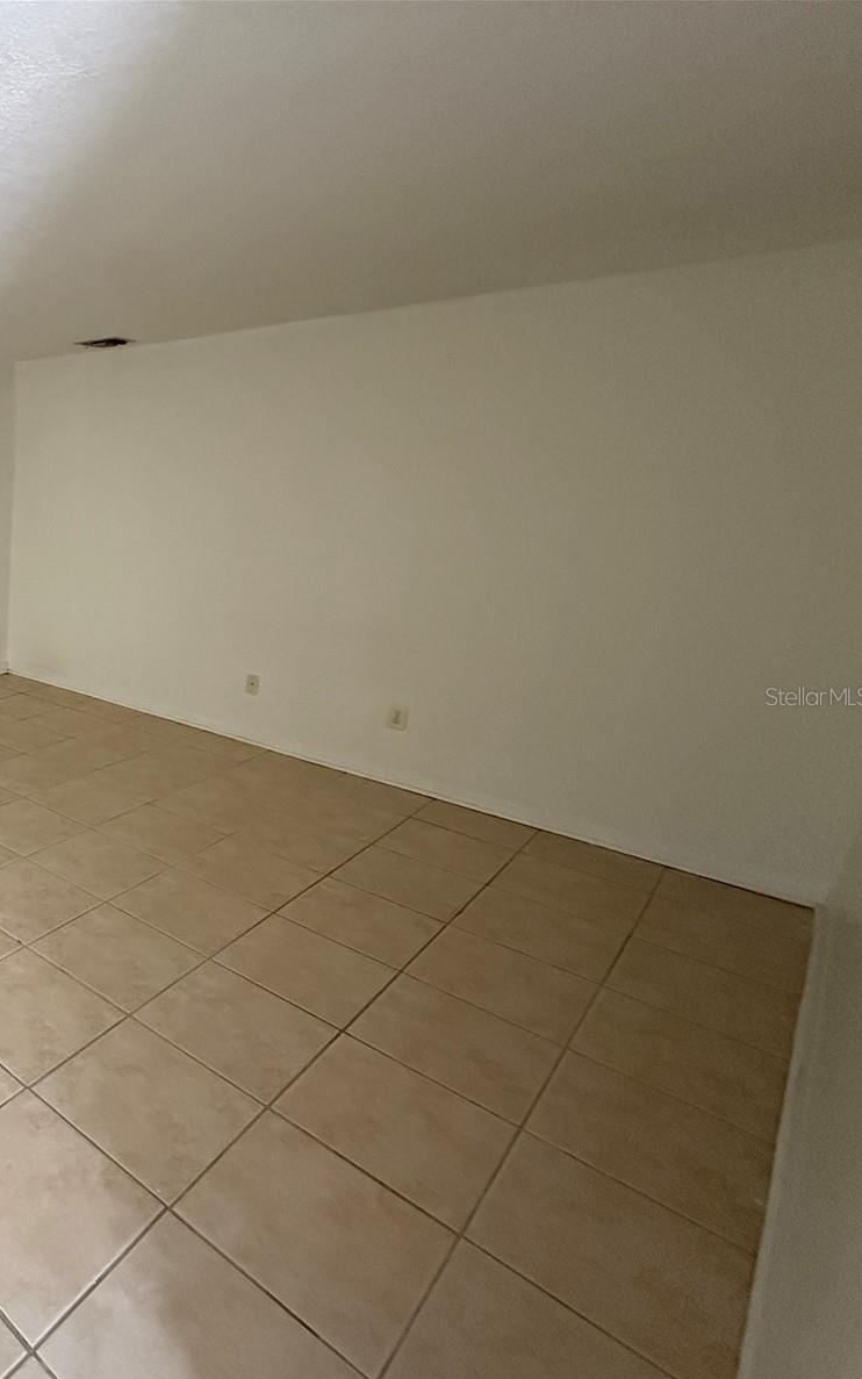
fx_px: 752
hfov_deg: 46.5
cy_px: 696
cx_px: -55
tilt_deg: -17.2
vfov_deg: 85.1
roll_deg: -1.0
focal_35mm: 20
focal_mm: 2.22
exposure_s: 1/60
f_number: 2.2
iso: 1000
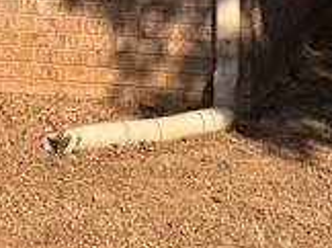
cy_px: -287
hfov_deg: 12.9
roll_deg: -0.5
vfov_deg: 9.0
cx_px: 20
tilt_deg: +4.2
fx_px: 1456
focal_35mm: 152
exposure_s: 1/4673
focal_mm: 6.76
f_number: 1.78
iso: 80
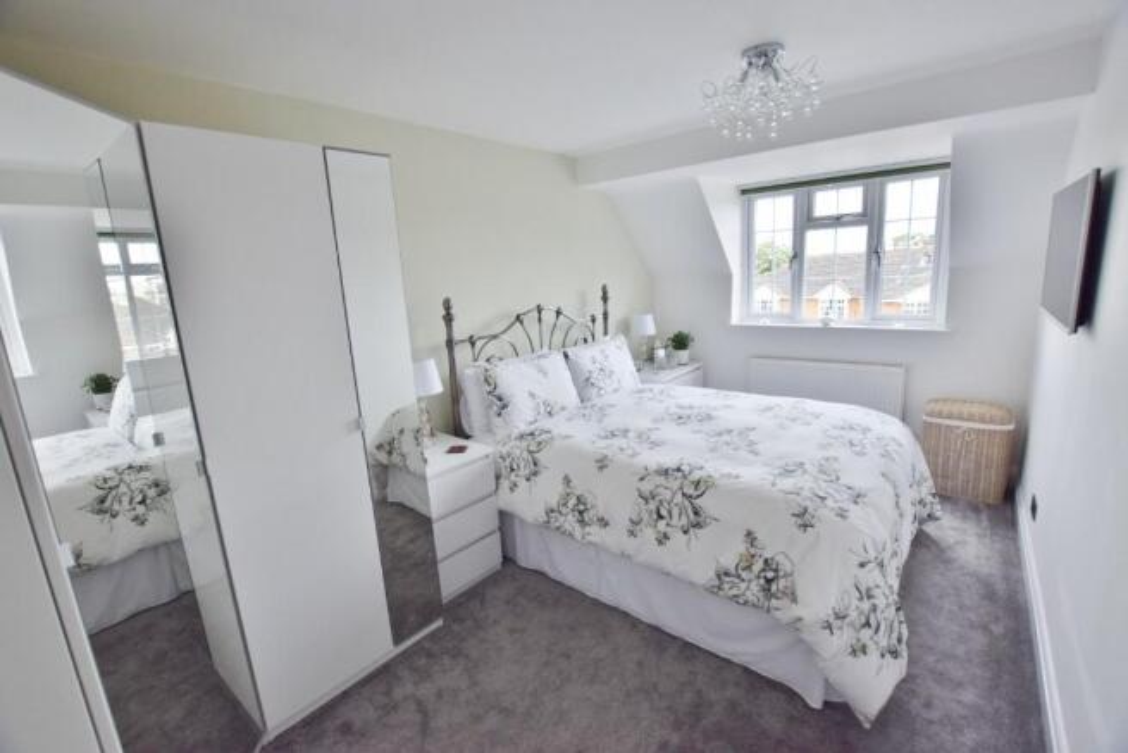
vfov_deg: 77.4
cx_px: 564
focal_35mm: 15
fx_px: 470
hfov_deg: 100.4
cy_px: 376
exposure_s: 1/100
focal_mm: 10
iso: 400
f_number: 4.5
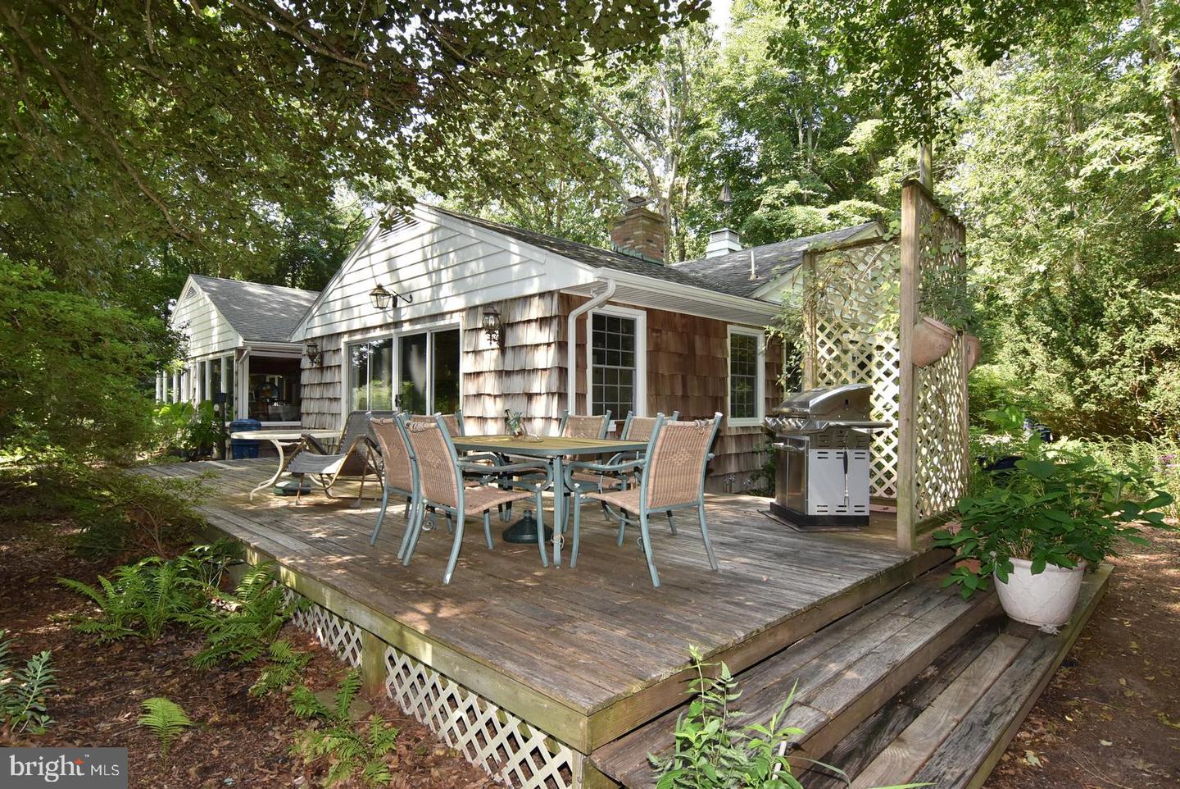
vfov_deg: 67.5
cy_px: 394
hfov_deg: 90.0
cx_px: 590
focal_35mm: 18
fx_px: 590
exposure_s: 1/200
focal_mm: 12
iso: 800
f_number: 9
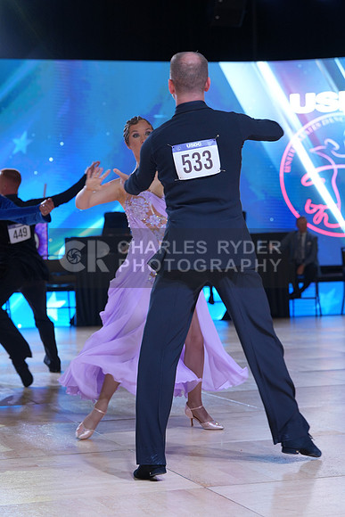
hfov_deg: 15.5
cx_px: 172
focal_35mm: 88
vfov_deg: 23.1
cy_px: 258
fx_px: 1264
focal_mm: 88
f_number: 5
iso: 800
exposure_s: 1/250
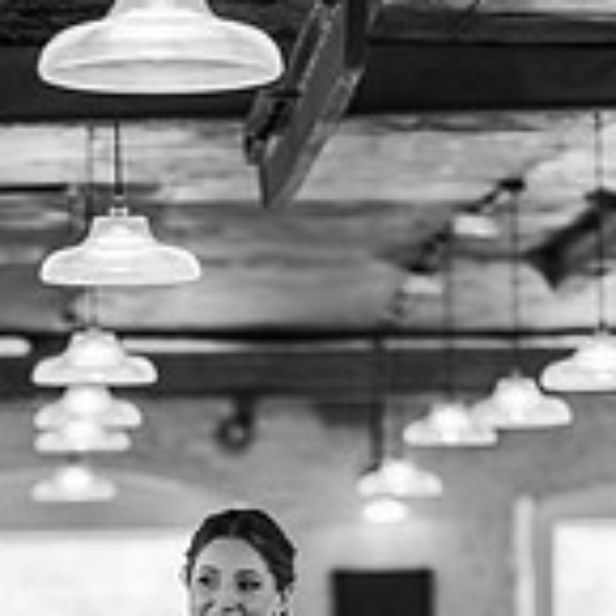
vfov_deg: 7.7
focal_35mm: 224
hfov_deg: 7.8
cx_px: 125
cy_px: 892
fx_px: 4510
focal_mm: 85
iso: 125
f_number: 1.8
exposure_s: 1/200
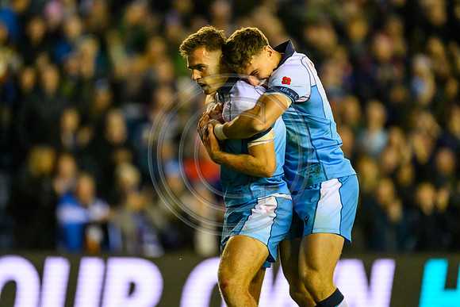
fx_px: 7157
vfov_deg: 2.5
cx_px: 230
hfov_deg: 3.7
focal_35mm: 560
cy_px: 154
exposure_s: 1/1250
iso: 10000
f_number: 4
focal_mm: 560
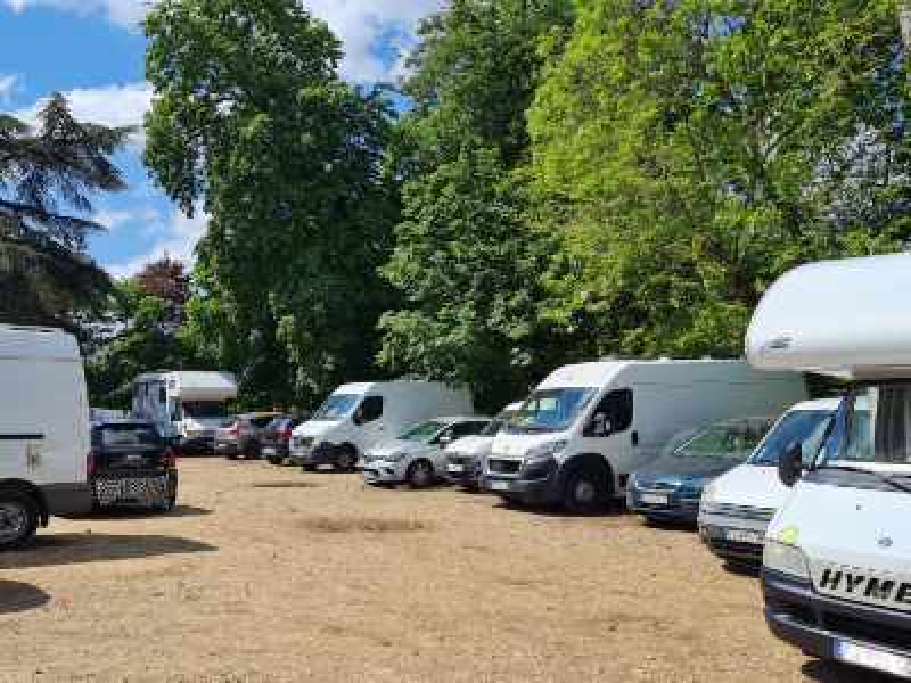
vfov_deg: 53.1
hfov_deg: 67.3
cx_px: 456
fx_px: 684
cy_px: 342
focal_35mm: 26
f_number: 1.8
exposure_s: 1/2776
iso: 50
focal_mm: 5.4
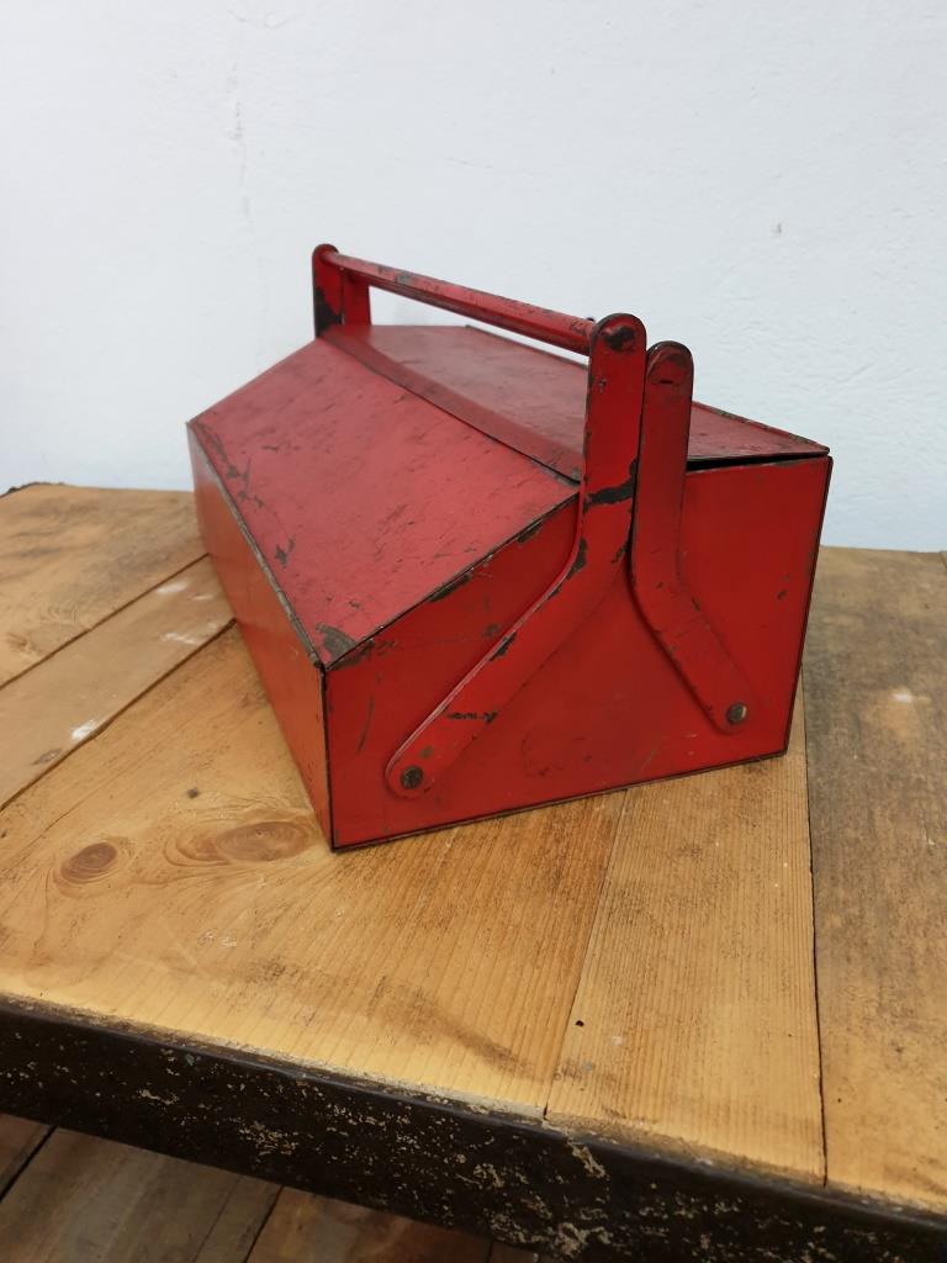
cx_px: 474
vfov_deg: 67.3
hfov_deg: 53.1
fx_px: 948
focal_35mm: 26
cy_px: 632
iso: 250
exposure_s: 1/50
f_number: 1.5
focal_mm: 4.3
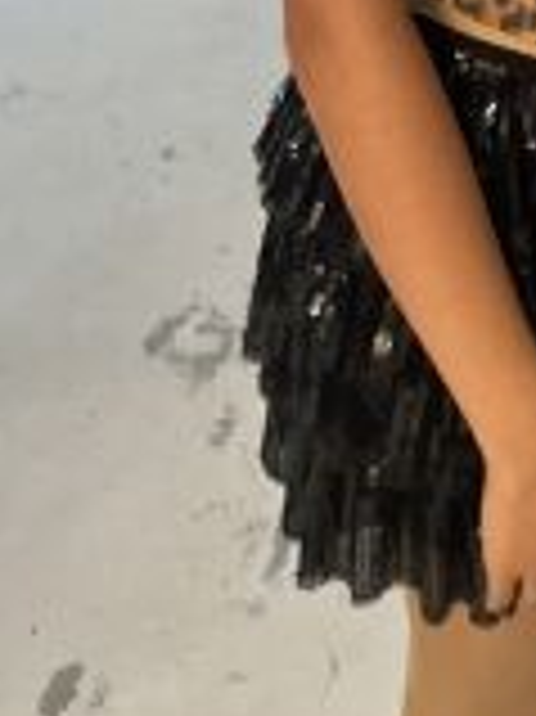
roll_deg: -0.4
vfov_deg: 18.8
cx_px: 685
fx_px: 2026
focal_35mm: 98
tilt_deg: -18.9
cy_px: -176
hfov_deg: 14.5
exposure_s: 1/60
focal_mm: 5.7
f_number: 1.5
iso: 320
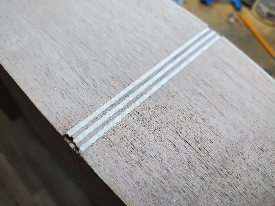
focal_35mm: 25
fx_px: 199
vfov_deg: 54.9
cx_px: 138
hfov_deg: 69.4
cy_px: 103
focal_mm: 4.71
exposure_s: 1/60
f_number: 1.7
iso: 107
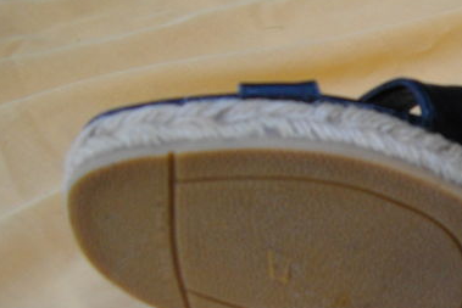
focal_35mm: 85
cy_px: 315
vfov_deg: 15.8
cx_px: 563
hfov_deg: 22.0
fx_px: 1091
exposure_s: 1/250
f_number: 2.9
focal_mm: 5.7
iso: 100
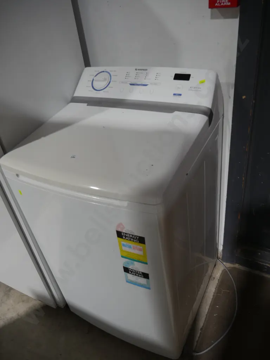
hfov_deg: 49.7
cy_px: 180
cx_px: 135
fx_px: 291
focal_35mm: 28
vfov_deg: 63.4
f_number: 3.5
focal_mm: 14
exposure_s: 1/60
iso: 320
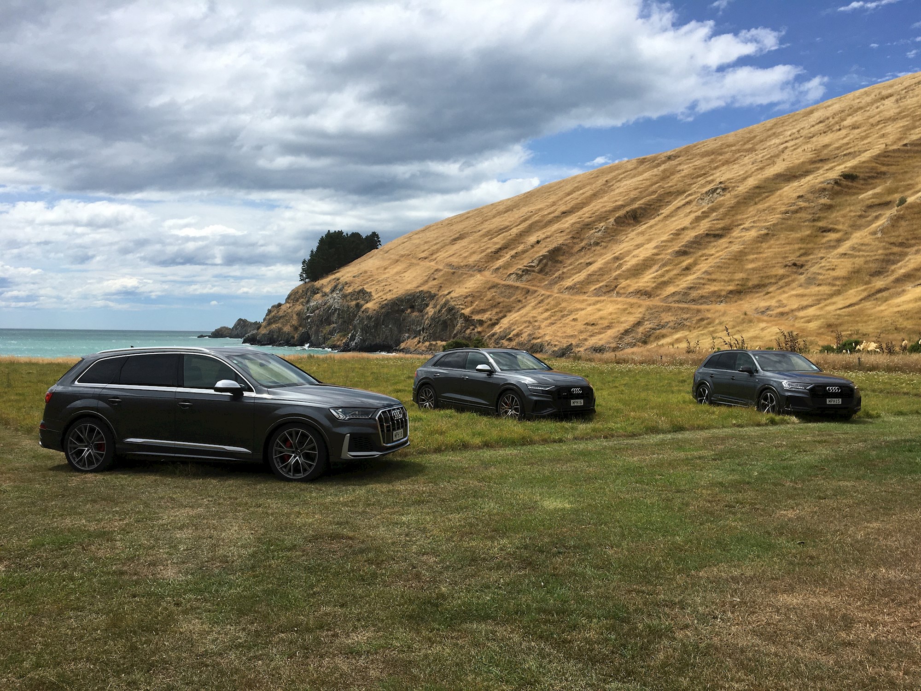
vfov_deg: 48.2
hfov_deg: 61.7
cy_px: 346
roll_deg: -1.6
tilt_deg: +0.3
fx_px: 772
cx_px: 460
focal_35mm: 29
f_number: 2.2
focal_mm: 4.15
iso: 25
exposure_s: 1/3077
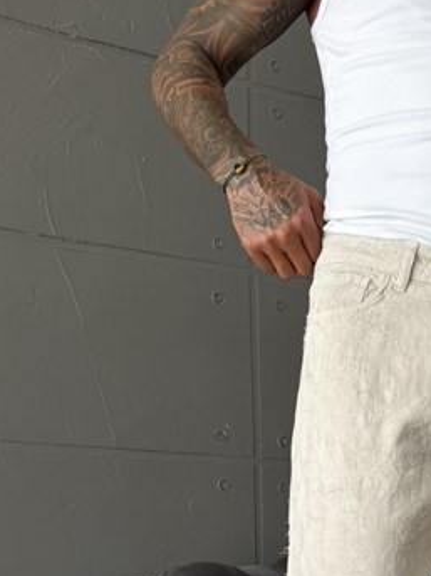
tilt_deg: -1.7
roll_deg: +0.5
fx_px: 930
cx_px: 418
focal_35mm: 56
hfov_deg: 25.0
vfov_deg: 31.3
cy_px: 598
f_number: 1.78
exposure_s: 1/494
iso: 80
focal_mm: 6.76
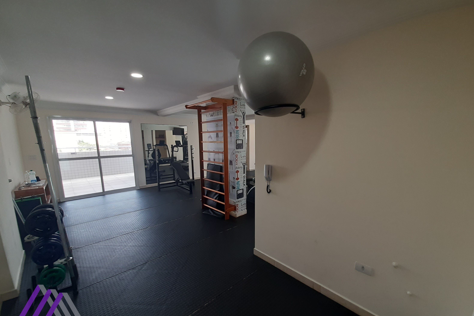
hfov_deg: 104.2
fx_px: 184
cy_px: 172
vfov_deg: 81.0
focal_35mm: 14
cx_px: 243
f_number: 2.2
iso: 50
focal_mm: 1.42
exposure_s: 1/40
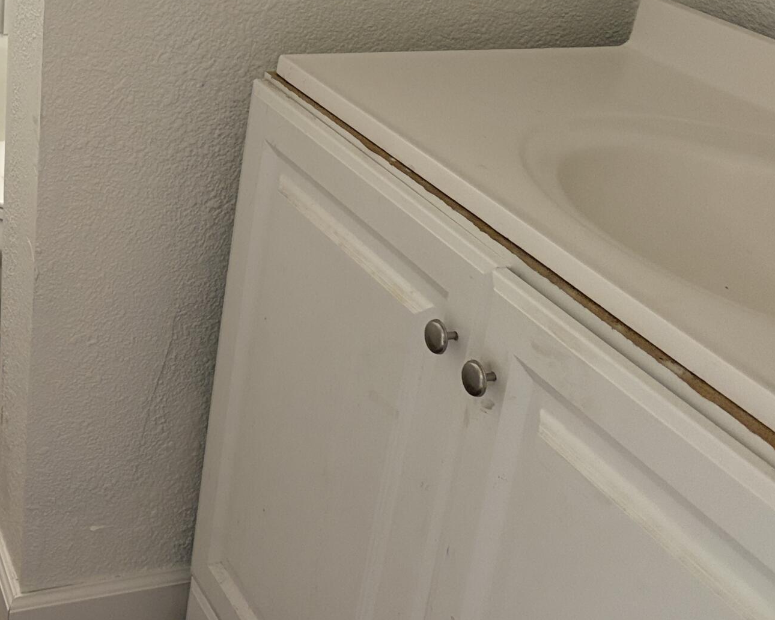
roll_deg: -1.5
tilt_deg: -19.8
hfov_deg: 30.1
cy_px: 129
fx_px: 1353
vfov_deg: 25.4
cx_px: 34
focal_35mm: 59
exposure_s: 1/60
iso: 500
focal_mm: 5.96
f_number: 1.6
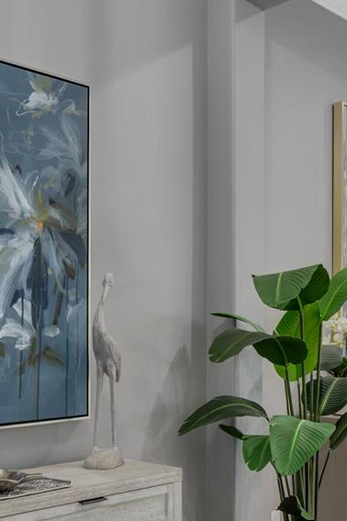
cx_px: 138
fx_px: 704
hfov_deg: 27.6
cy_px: 322
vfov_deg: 40.3
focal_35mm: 49
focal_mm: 11.5
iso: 320
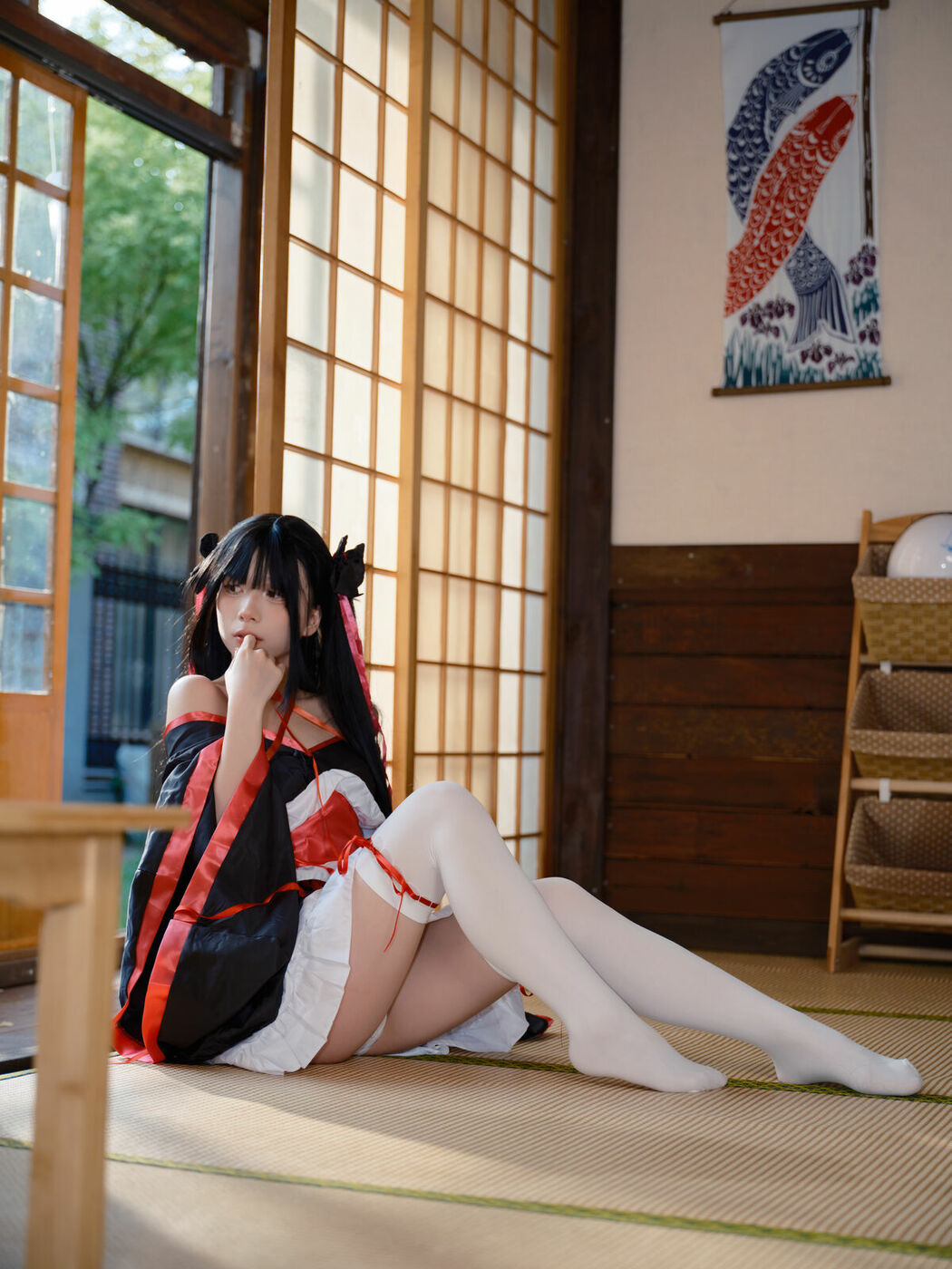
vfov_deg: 33.8
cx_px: 476
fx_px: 2090
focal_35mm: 57
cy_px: 634
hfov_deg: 25.7
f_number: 4
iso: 500
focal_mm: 72
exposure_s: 1/125
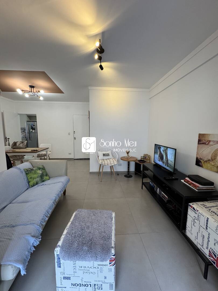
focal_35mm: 14
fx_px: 118
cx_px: 109
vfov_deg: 102.1
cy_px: 146
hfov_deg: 85.7
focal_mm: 2.22
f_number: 2.2
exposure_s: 1/120
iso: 160
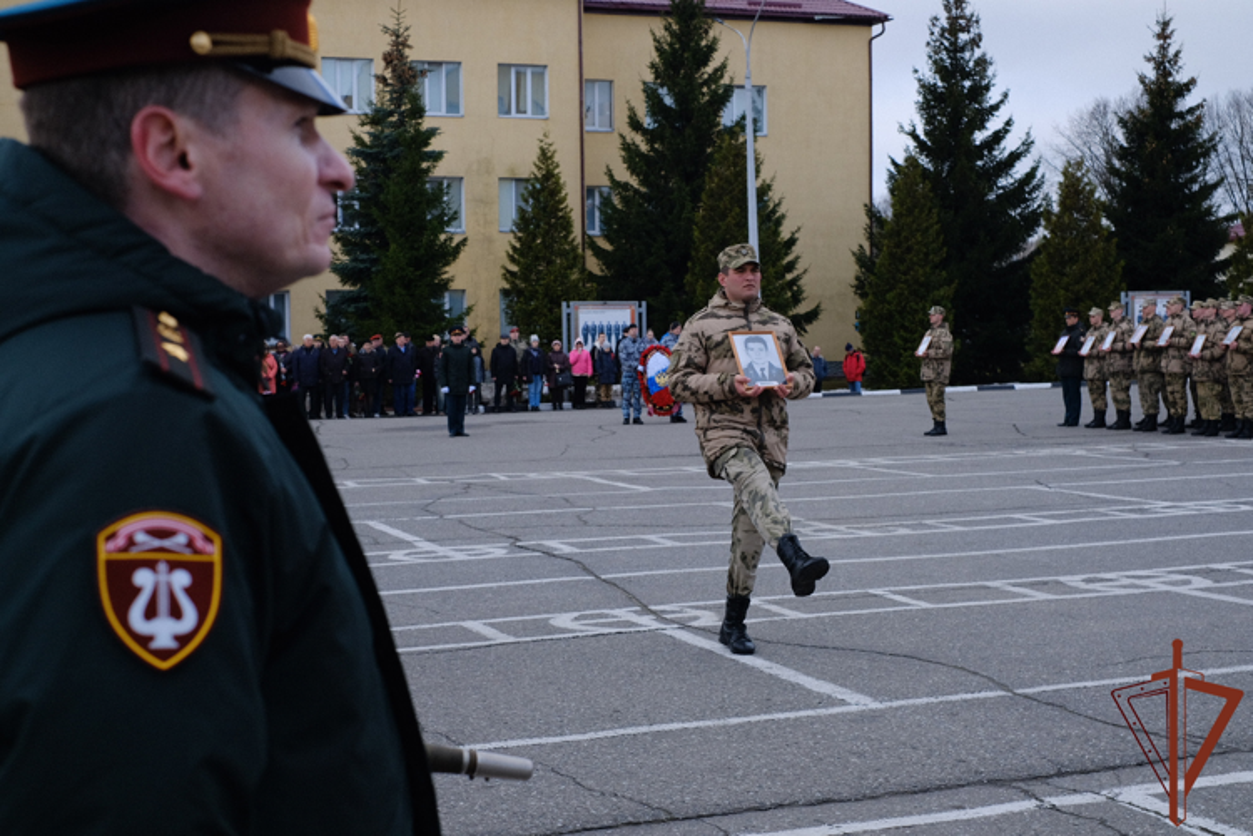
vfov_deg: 25.5
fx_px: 1845
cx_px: 626
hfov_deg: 37.5
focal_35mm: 53
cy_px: 418
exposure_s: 1/1000
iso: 640
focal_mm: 35
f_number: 6.4
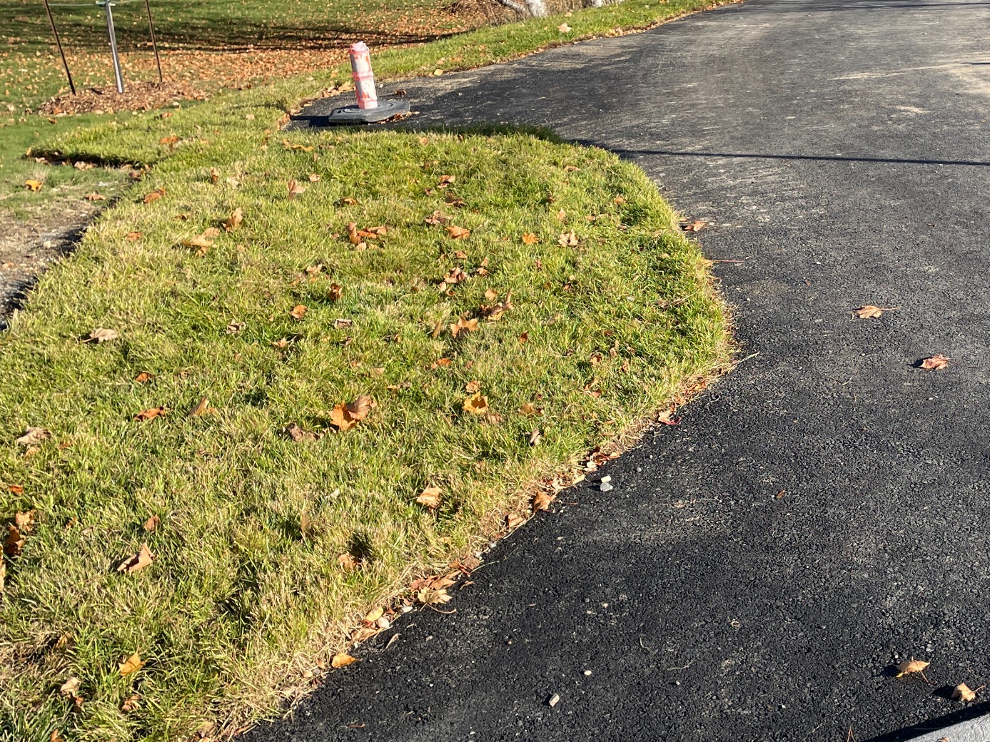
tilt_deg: -23.1
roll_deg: +2.2
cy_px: 357
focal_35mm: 48
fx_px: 1373
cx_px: 819
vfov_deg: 30.3
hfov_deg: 37.9
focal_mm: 4.2
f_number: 1.6
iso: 32
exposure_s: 1/2092
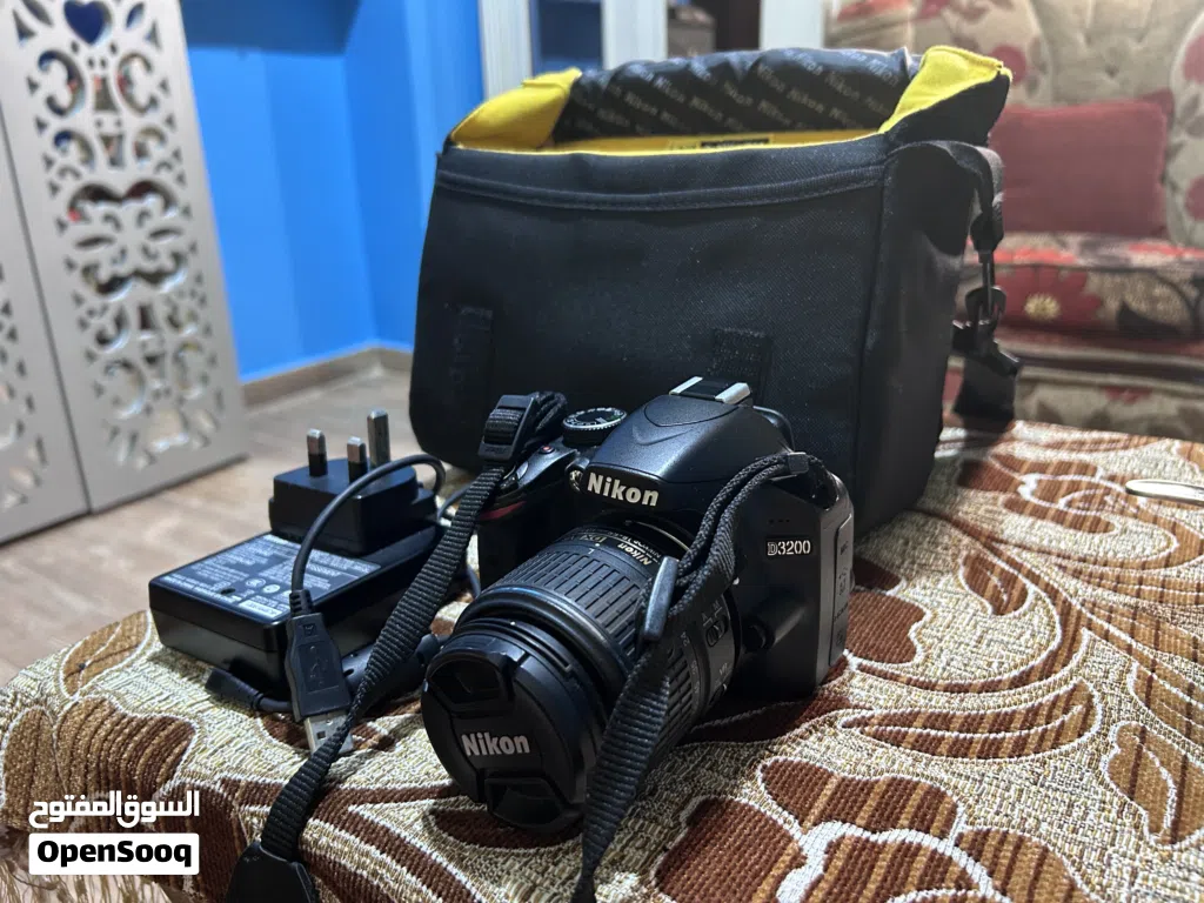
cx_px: 602
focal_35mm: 26
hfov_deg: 67.3
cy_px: 452
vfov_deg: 53.1
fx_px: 904
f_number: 1.5
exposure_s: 1/33
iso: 400
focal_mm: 5.7
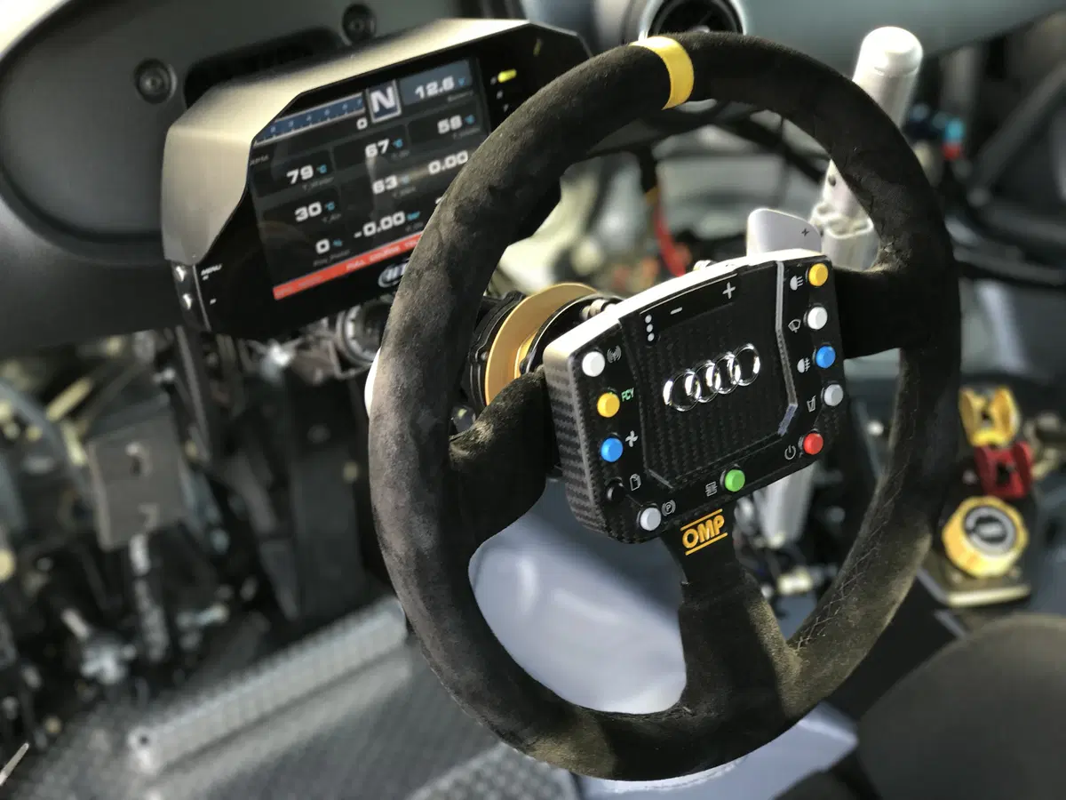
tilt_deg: -30.6
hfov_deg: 33.8
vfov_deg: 25.7
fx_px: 1755
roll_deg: +2.9
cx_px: 533
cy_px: 400
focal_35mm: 57
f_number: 2.8
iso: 64
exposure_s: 1/50
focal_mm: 6.6
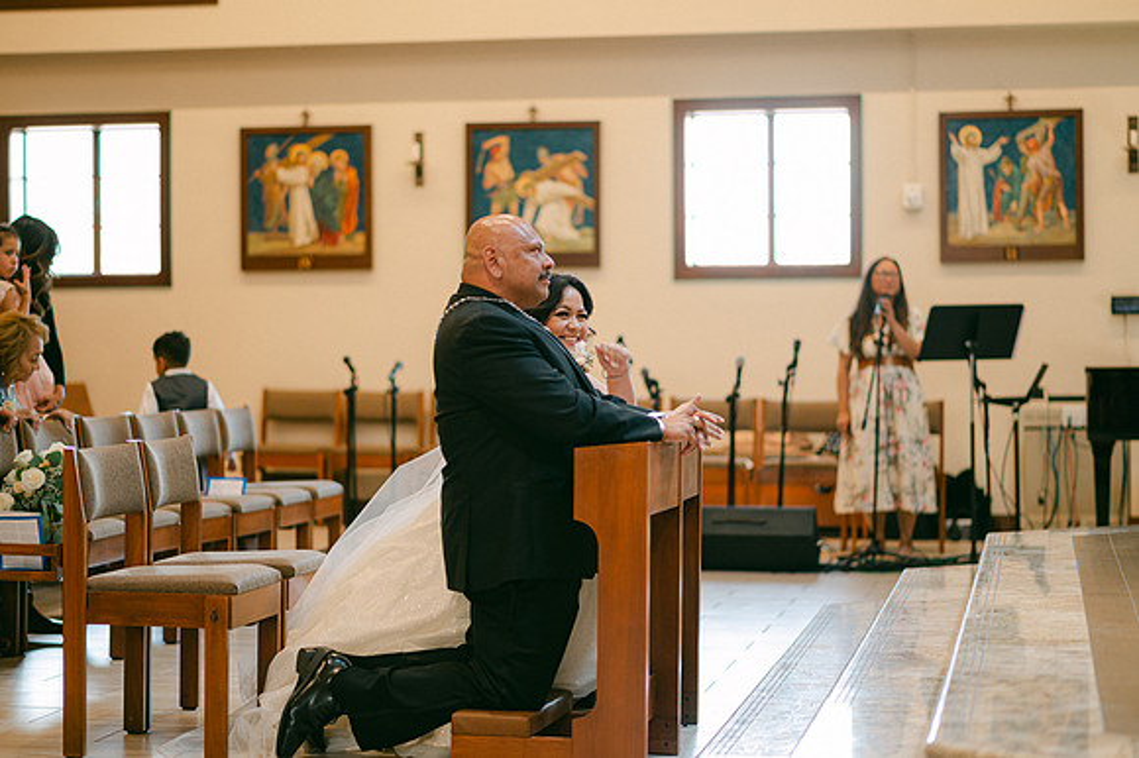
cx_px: 570
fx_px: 2688
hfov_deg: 23.9
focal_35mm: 85
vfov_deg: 16.1
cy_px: 379
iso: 320
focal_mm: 85
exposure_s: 1/125
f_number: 1.8
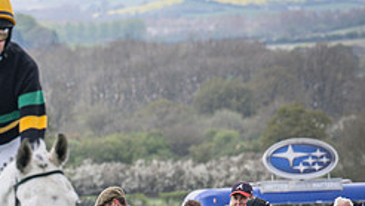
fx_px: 5465
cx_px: -64
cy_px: 343
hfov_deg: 3.8
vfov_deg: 2.2
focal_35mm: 564
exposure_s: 1/800
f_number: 4
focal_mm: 115
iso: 200
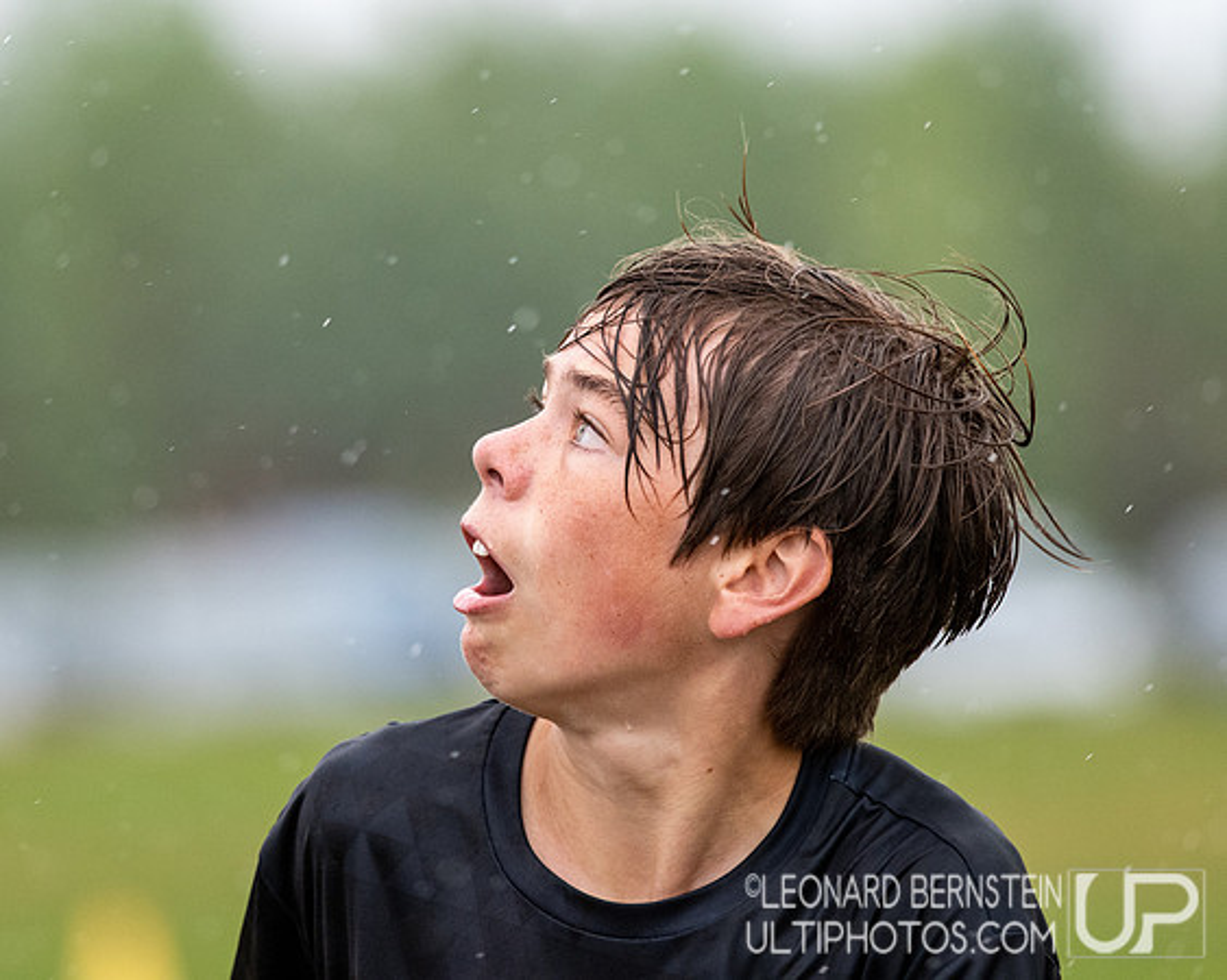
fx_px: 20420
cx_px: 537
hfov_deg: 3.4
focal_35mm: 563
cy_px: 436
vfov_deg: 2.8
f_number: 4.5
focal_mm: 300
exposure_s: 1/2000
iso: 1600
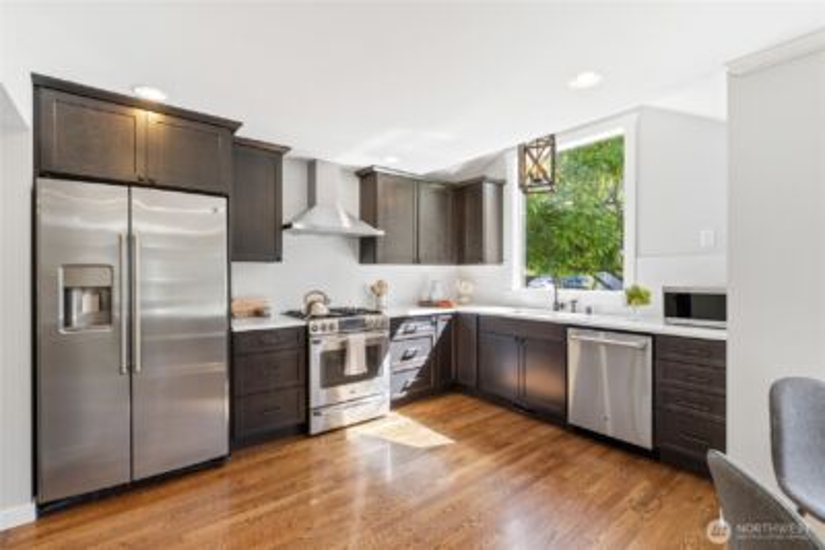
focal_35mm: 16
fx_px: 367
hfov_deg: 96.7
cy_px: 275
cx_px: 412
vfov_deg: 73.8
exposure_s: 1/25
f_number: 8
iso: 125
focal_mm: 16
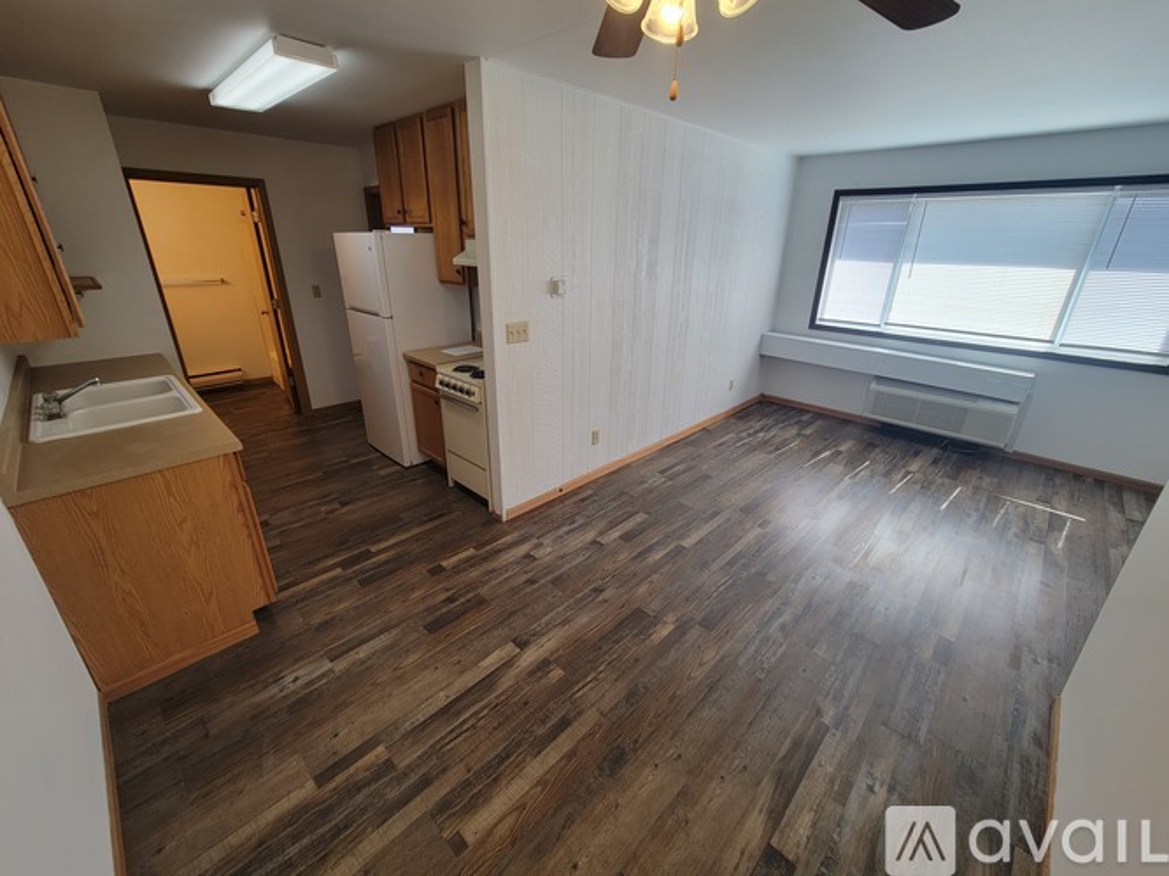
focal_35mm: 13
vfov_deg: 89.9
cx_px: 584
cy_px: 438
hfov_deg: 106.2
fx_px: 439
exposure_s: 1/60
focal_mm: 2.2
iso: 50
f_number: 2.2
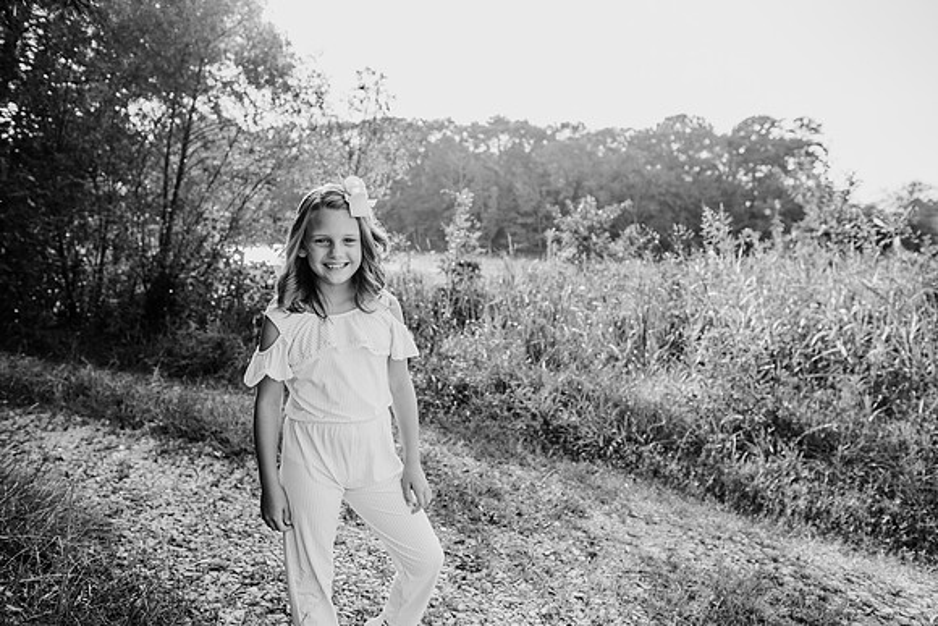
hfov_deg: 73.7
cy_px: 313
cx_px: 469
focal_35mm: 24
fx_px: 625
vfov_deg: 53.2
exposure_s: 1/640
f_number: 3.5
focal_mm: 24
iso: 200
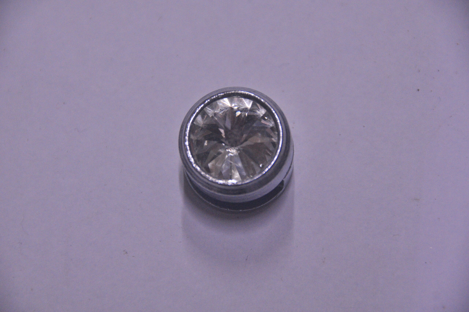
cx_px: 234
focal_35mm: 300
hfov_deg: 6.9
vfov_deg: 4.6
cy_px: 156
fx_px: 3903
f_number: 5.6
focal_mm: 200
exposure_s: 1/80
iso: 1250
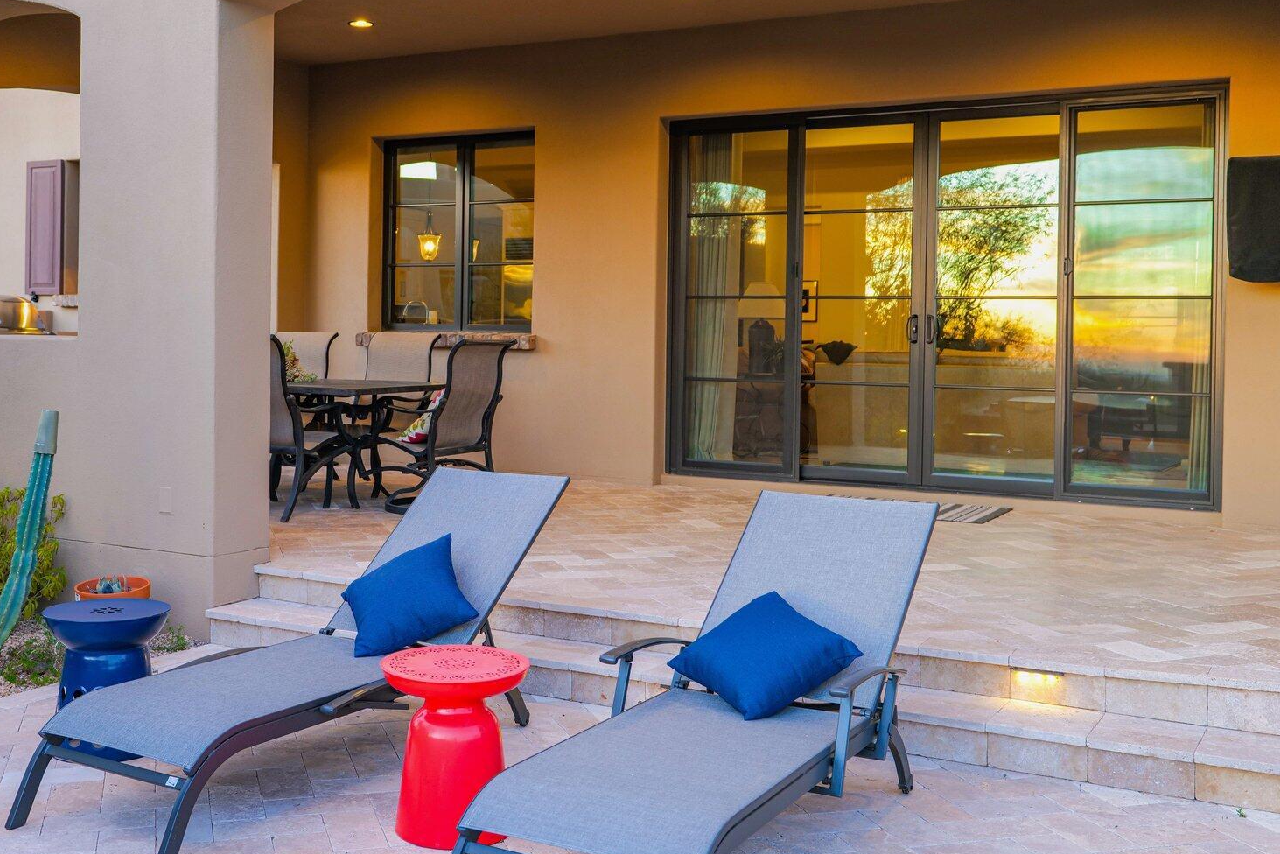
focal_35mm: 42
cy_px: 352
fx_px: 1494
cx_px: 538
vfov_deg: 31.8
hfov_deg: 46.2
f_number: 4
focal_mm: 30
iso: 400
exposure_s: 1/20
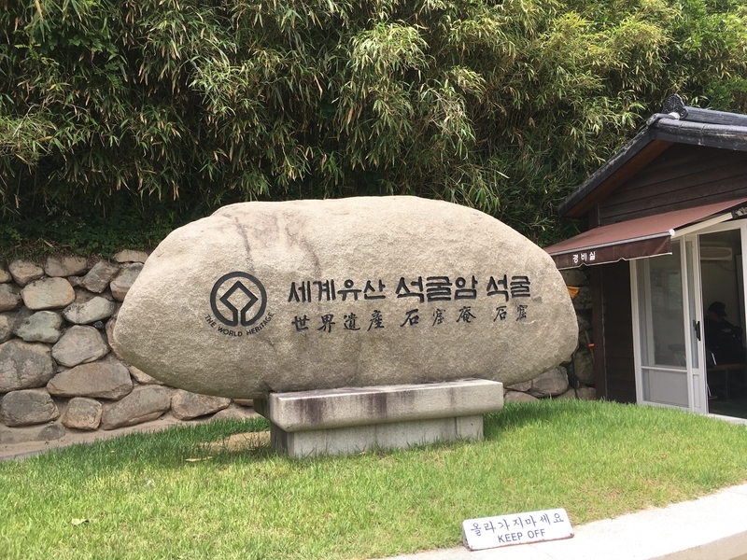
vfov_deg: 48.2
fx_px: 626
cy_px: 280
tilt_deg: +4.7
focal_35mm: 29
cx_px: 374
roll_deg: +1.6
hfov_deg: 61.7
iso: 25
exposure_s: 1/874
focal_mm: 4.15
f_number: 2.2
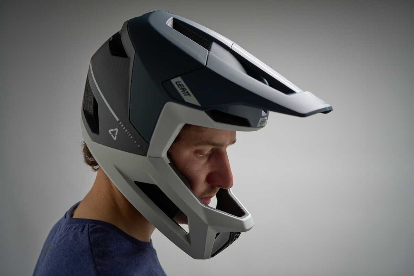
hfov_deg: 39.6
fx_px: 575
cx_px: 207
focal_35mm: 50
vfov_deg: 27.0
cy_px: 138
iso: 400
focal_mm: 50
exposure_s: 1/125
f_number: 3.2
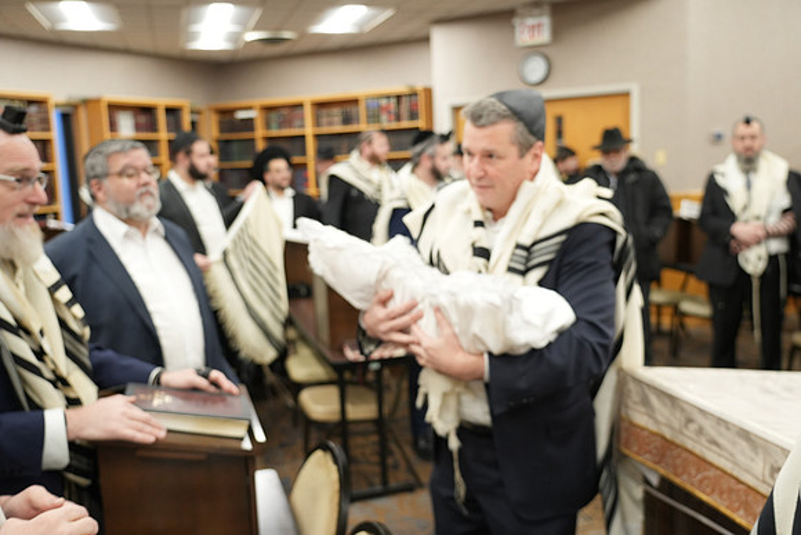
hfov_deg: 57.2
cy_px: 268
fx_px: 734
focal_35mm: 33
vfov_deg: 40.0
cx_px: 400
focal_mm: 33
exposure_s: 1/100
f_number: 4
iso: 1600
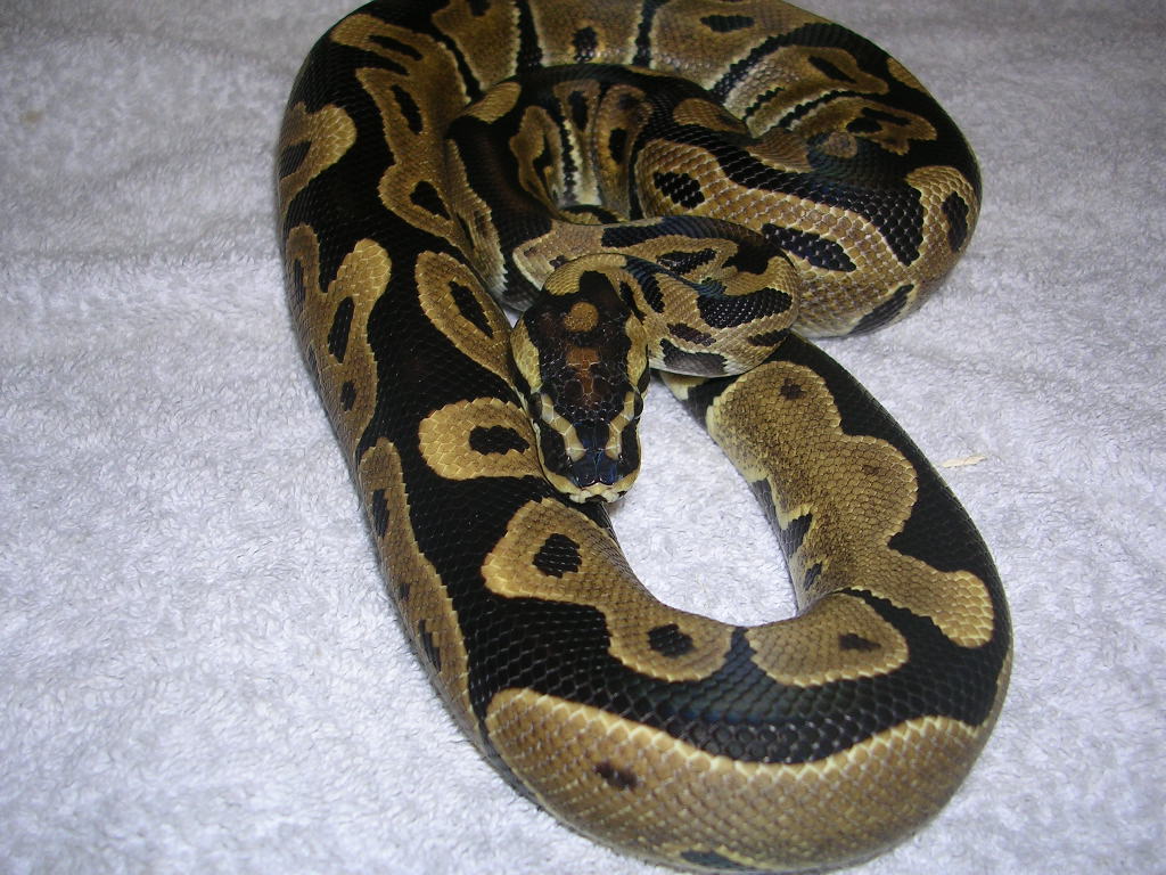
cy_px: 438
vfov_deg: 37.7
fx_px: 1280
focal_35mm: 38
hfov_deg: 49.0
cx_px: 583
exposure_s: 1/60.1
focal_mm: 5.8
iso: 50
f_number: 2.8
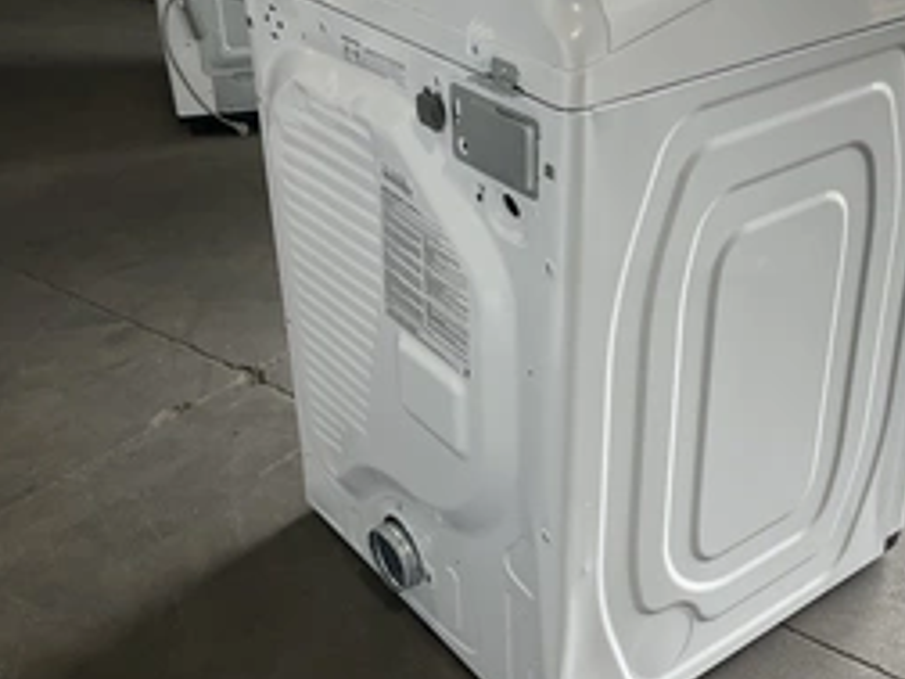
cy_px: 320
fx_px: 1203
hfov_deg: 41.0
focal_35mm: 46
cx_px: 557
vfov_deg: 31.5
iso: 20
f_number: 1.8
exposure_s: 1/122
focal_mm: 3
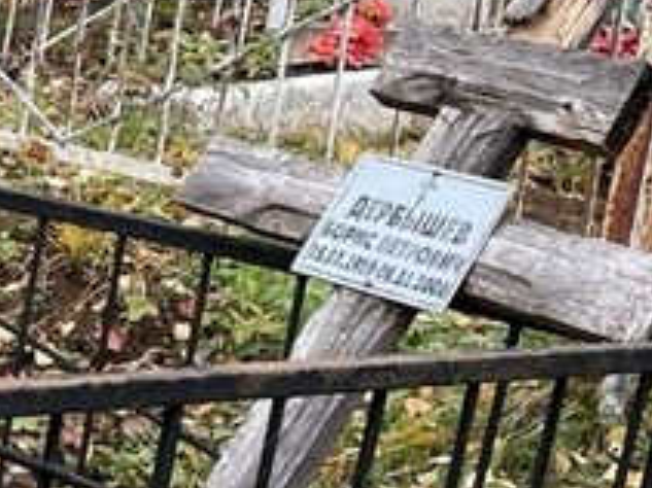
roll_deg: -5.1
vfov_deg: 11.6
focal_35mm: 126
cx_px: -630
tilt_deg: -8.3
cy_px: 522
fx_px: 2372
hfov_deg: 13.5
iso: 64
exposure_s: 1/121
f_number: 1.6
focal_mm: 4.2
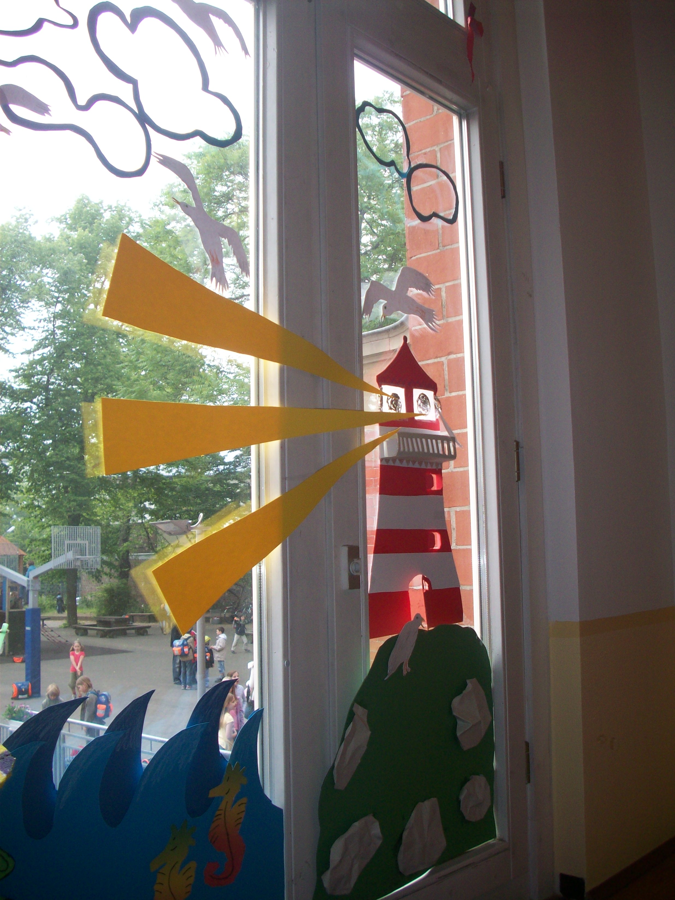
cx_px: 338
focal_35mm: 37
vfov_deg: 50.1
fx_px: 962
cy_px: 450
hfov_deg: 38.7
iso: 80
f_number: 2.8
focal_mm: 6.2
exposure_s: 1/120
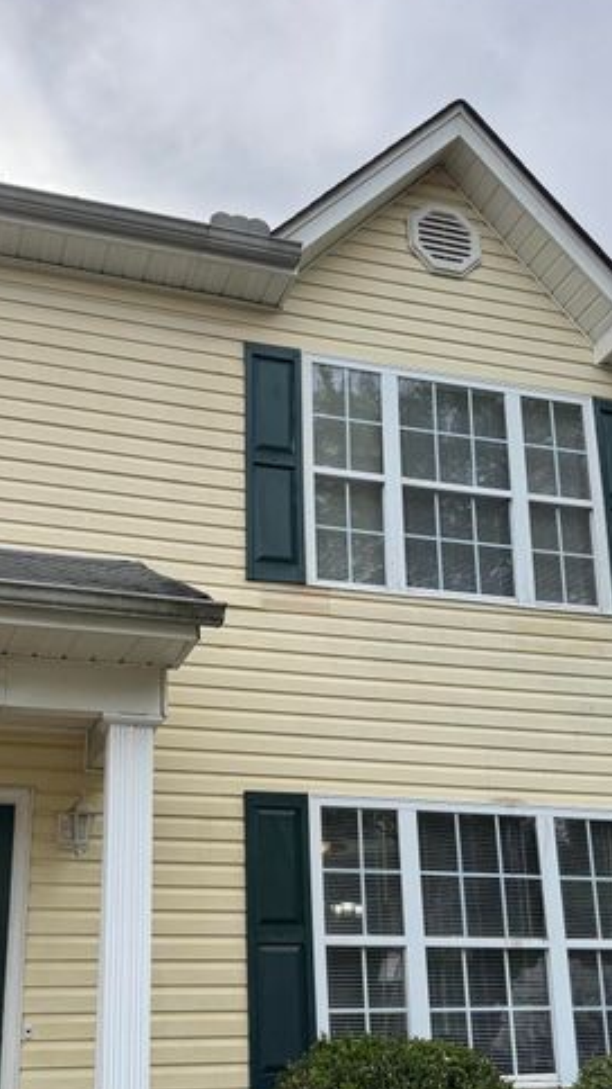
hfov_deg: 32.6
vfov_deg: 54.7
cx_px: 216
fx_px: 1039
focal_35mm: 36
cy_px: 683
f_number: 1.78
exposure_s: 1/2331
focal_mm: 6.76
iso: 80
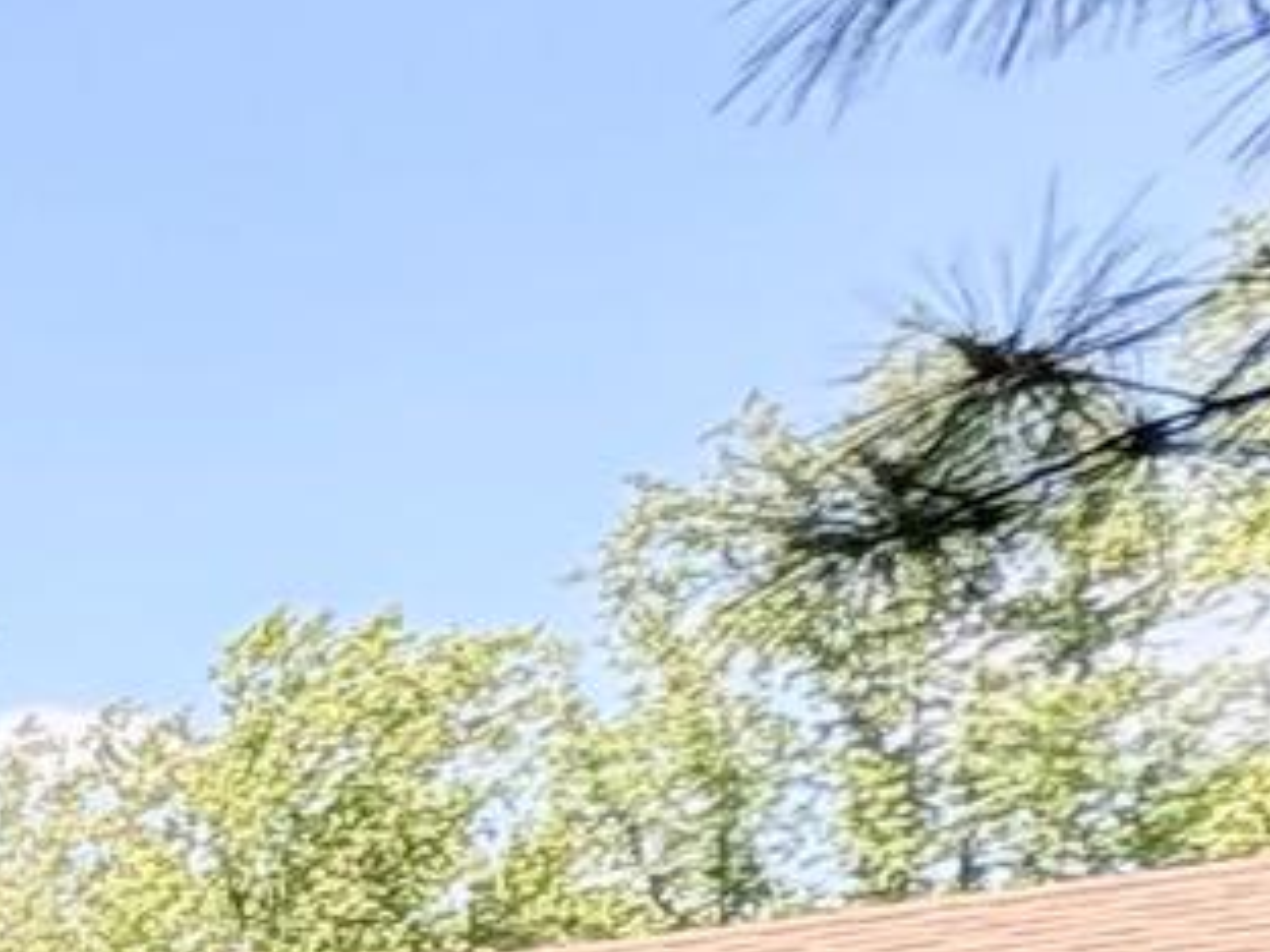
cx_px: -2723
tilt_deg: -2.4
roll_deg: -0.1
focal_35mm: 92
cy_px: 1981
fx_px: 3375
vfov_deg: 13.5
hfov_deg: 10.9
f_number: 2.2
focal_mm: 2.22
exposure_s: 1/394
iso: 64
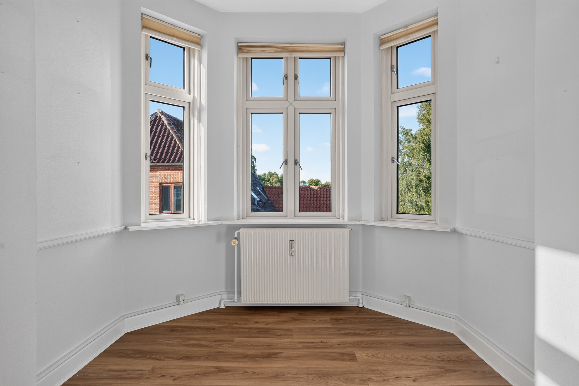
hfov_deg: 84.0
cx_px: 290
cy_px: 193
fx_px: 322
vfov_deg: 61.9
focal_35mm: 20
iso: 1000
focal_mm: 20
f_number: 8
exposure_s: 1/125
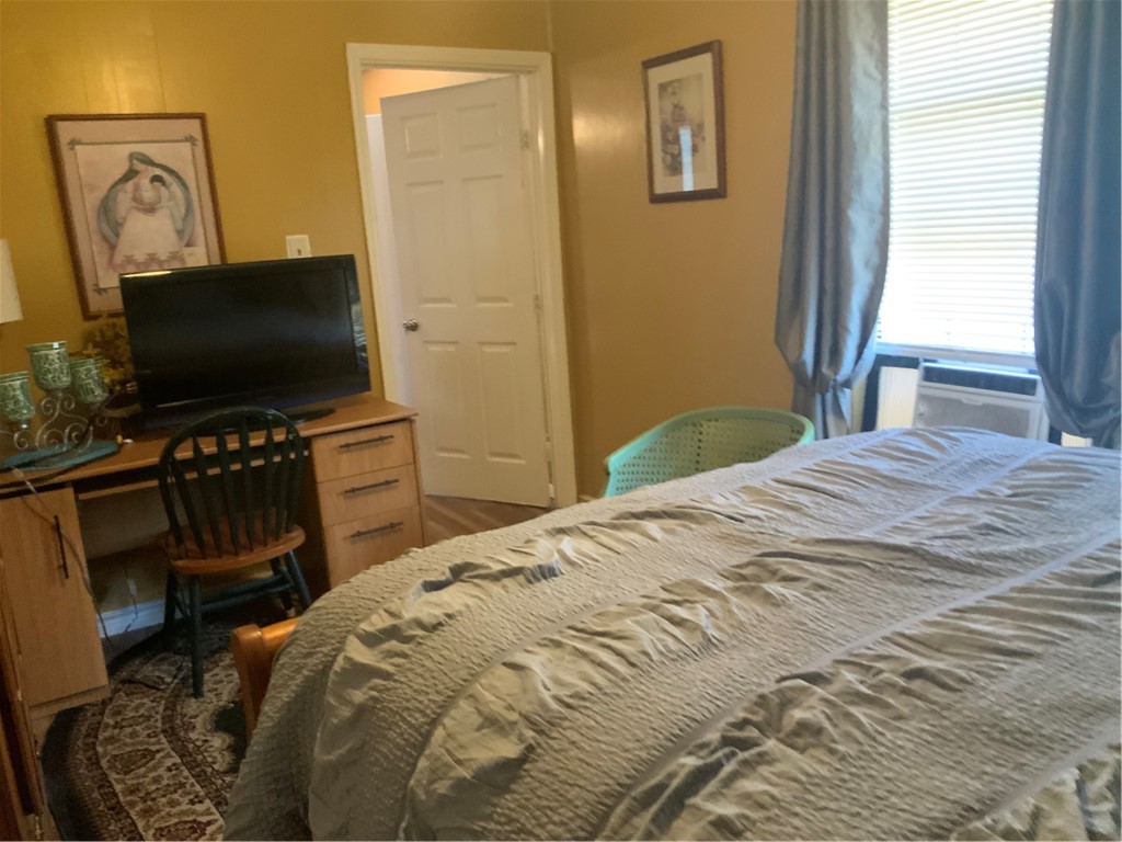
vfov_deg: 48.2
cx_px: 561
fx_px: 940
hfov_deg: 61.7
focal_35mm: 29
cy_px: 421
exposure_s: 1/40
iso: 320
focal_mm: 3
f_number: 1.8
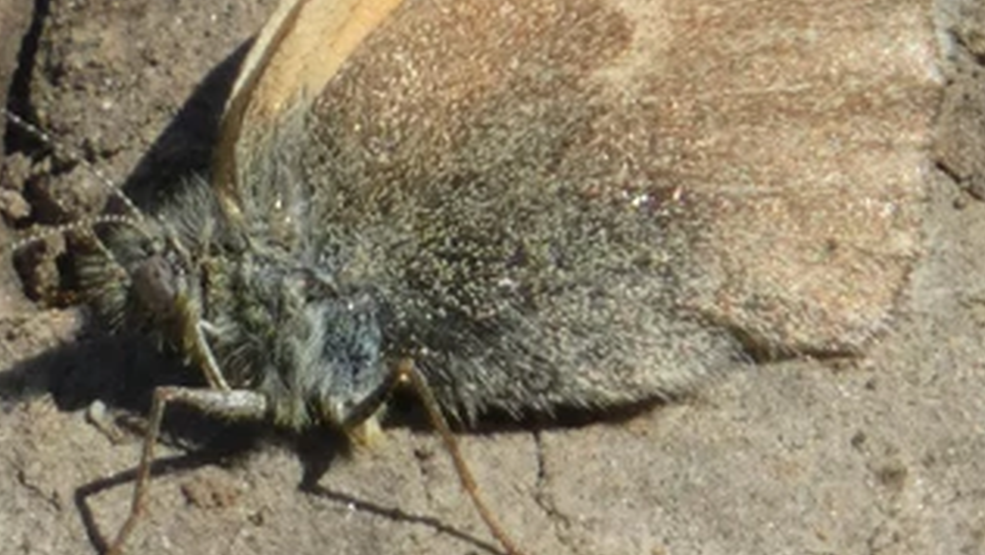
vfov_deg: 0.9
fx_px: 33652
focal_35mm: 1288
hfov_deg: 1.7
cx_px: 474
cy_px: 62
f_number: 5.6
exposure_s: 1/200
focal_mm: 104.7
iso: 80
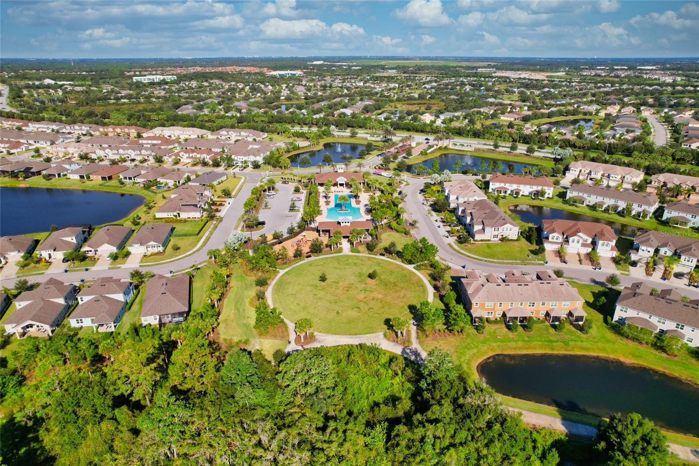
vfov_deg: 57.2
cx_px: 350
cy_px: 233
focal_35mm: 22
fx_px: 427
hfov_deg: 78.6
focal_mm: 8.4
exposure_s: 1/160
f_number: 2.8
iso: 110
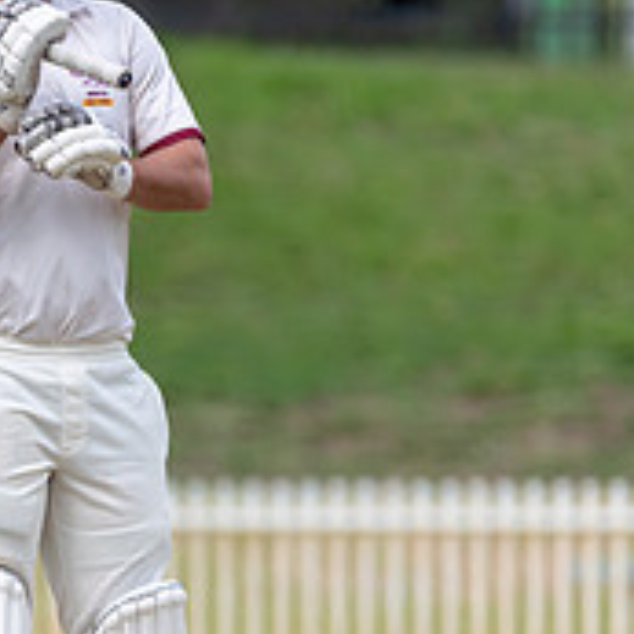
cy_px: 392
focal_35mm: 1604
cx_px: 19
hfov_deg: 1.1
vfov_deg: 1.1
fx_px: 33237
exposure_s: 1/1600
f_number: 6.3
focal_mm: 500
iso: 500
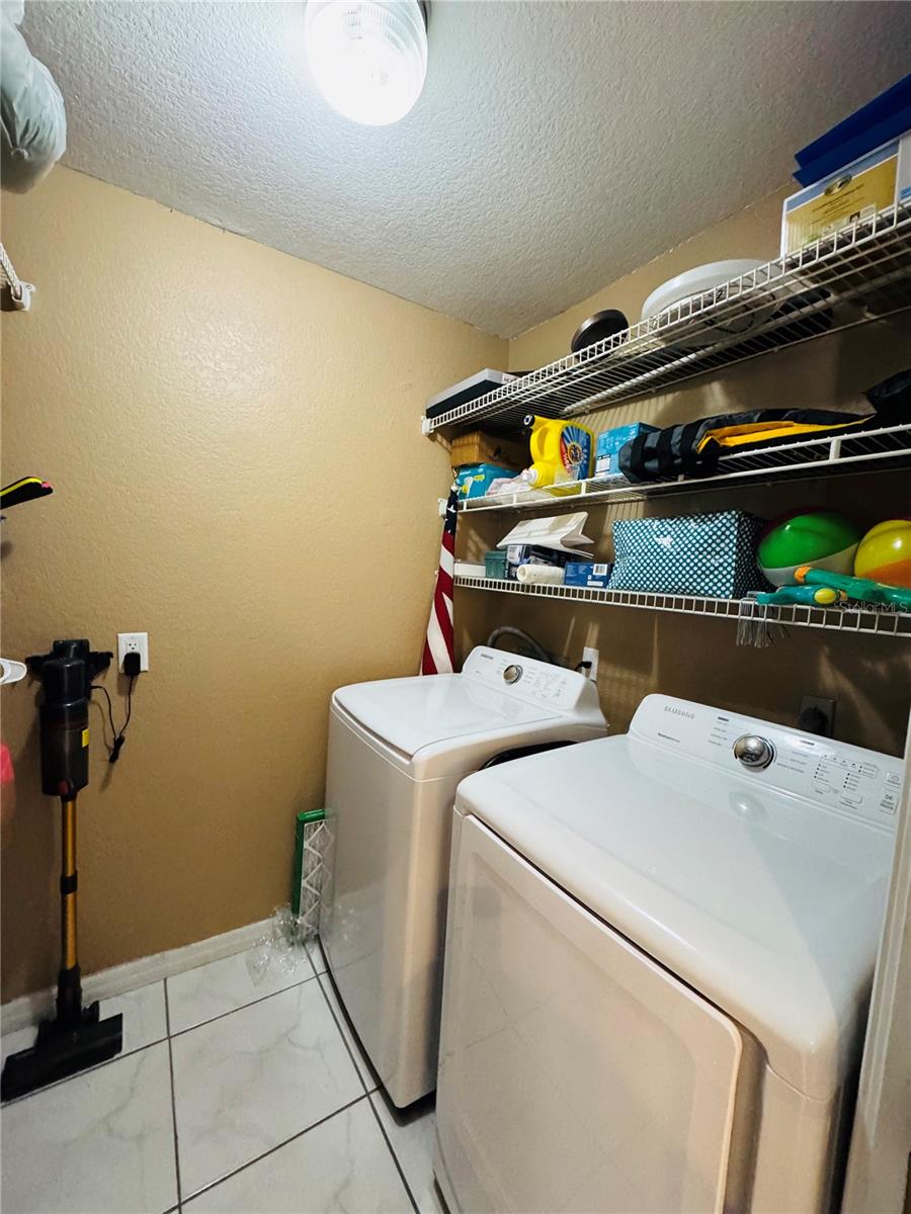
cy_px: 607
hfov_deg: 85.7
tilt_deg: -4.4
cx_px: 456
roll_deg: -3.9
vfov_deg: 102.1
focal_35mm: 14
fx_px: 491
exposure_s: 1/60
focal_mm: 2.22
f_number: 2.2
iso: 640
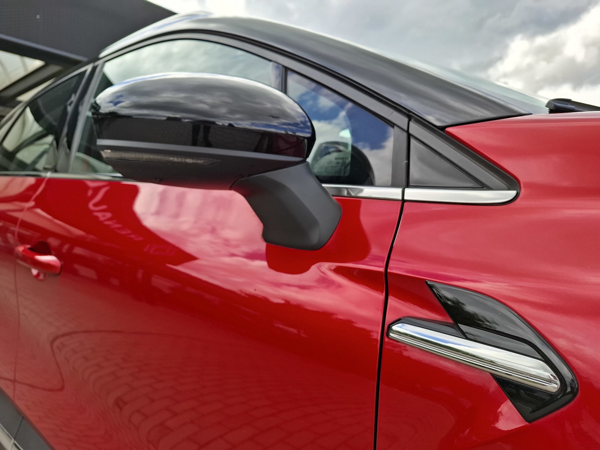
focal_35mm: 23
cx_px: 300
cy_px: 225
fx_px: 399
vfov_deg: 58.9
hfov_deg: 73.9
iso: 50
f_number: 1.8
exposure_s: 1/1215
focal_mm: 5.54
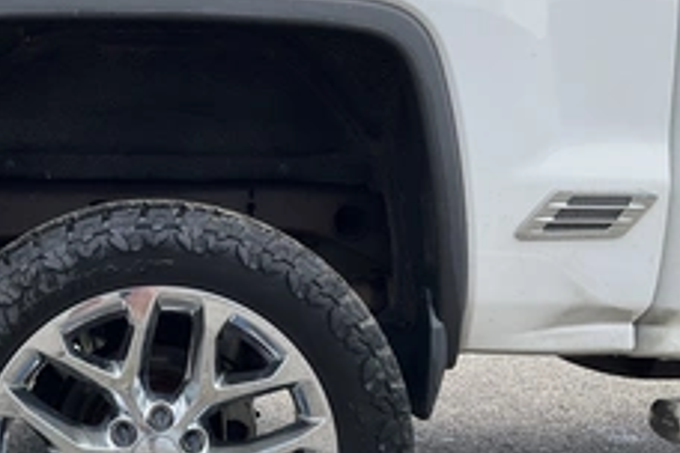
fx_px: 1001
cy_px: 340
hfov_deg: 36.5
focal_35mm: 53
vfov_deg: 25.2
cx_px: 155
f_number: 1.8
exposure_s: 1/568
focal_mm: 3
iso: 25
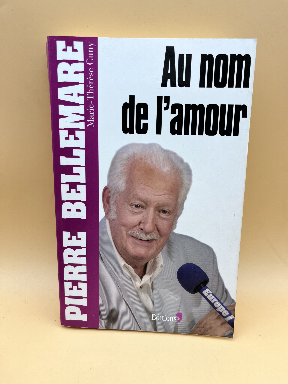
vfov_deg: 67.3
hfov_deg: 53.1
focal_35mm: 26
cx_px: 144
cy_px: 192
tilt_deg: -19.8
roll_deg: -0.5
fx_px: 288
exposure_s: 1/226
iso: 40
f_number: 1.6
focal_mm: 5.1
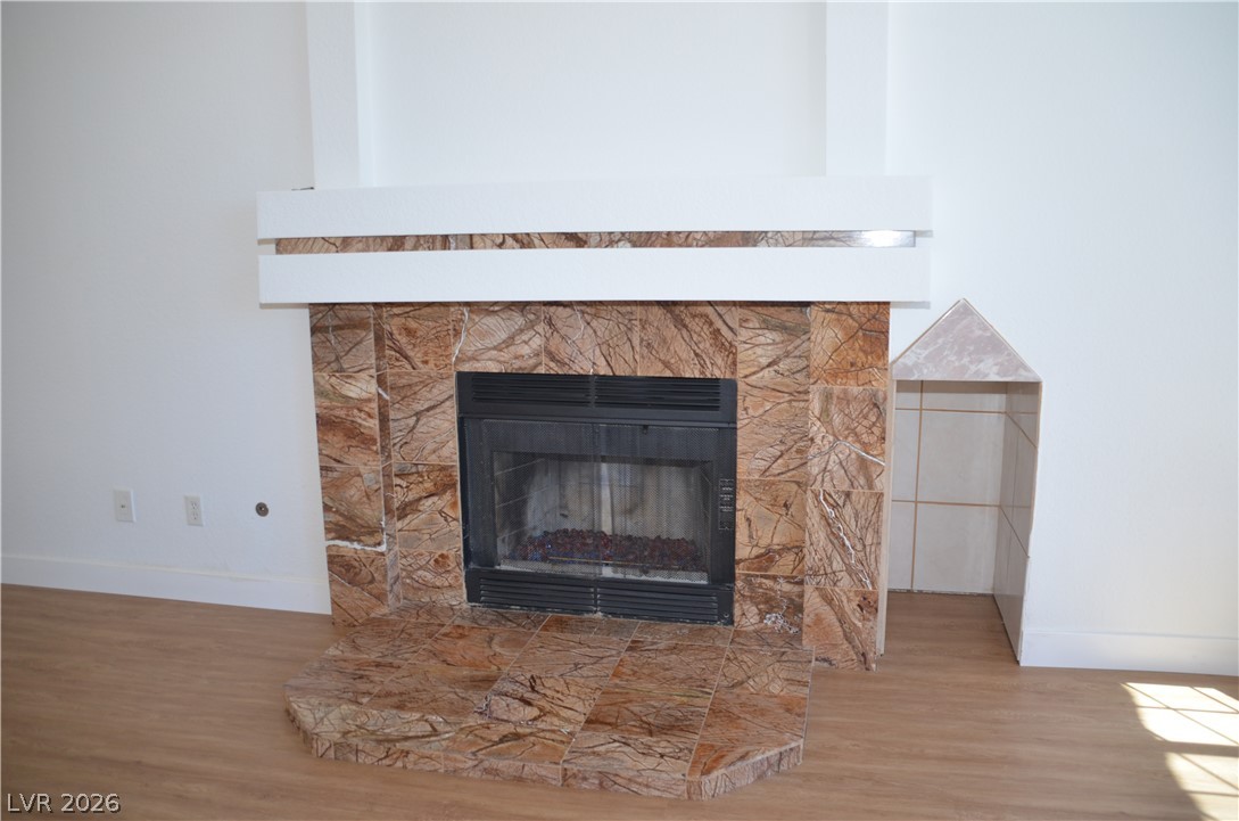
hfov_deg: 62.0
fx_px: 1030
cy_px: 410
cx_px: 620
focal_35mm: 30
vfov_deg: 43.4
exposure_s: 1/80
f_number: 4.5
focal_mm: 20
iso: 400
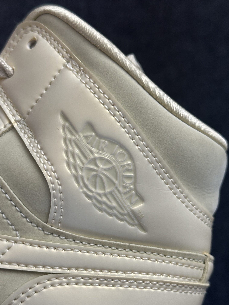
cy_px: 185
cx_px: 106
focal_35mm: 61
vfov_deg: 31.6
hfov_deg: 24.0
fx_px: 538
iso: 125
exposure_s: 1/50
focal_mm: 6.86
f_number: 1.78
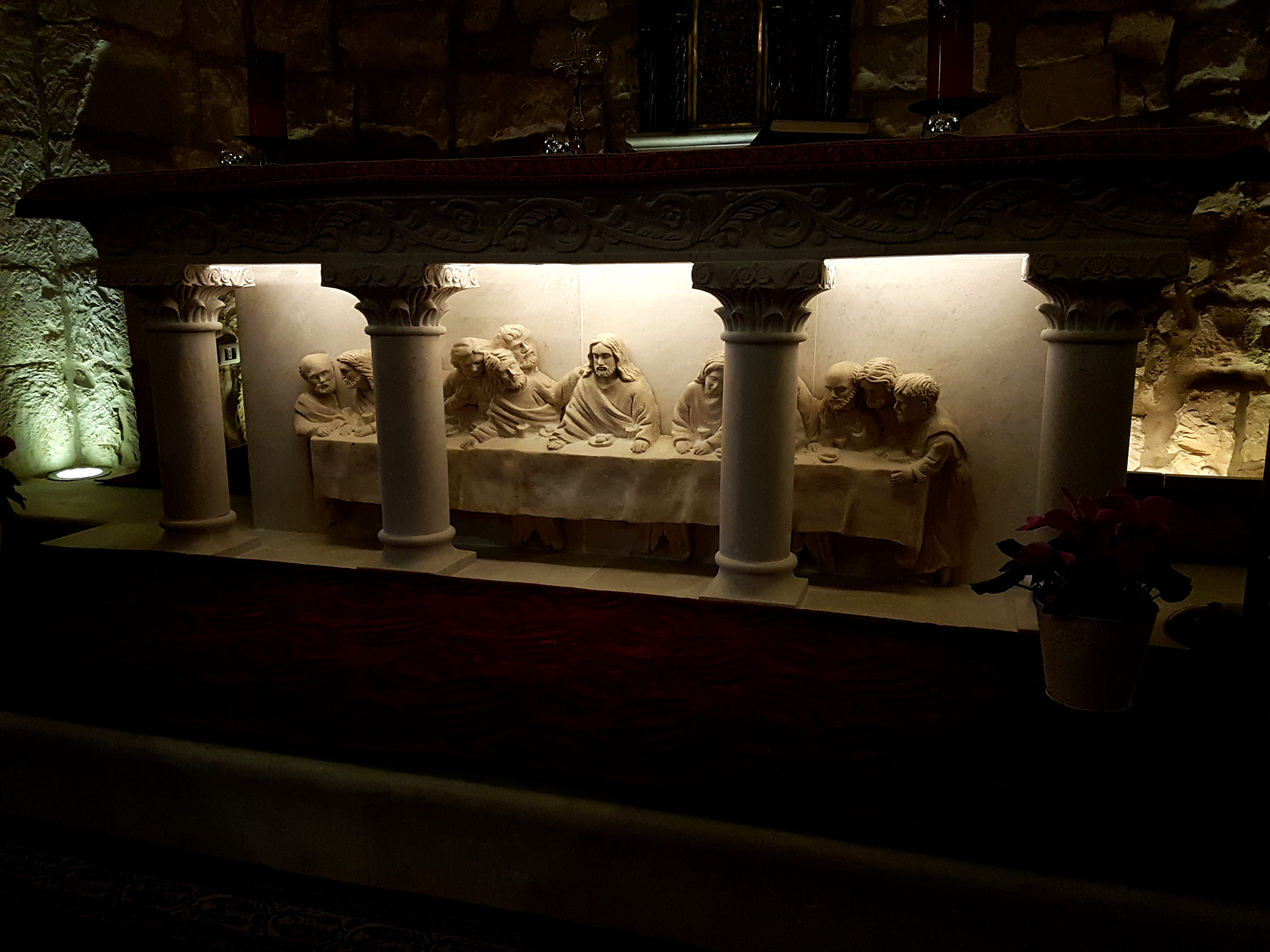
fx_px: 954
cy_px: 476
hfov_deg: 67.3
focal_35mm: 26
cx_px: 635
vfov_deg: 53.1
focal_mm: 4.2
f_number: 1.7
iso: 200
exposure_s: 1/350
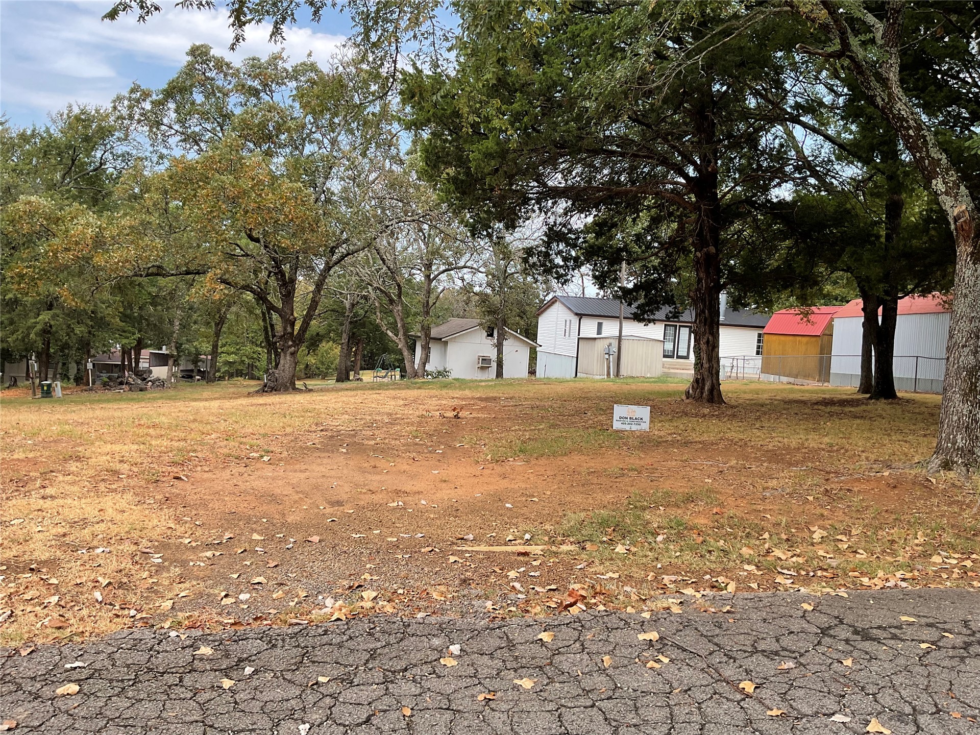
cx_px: 490
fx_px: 821
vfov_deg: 48.2
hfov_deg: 61.7
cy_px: 368
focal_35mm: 29
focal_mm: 3
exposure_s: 1/486
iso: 16
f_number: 1.8
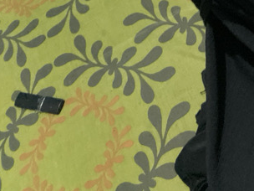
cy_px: -21
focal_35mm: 53
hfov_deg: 32.7
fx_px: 389
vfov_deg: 25.4
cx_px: 263
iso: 640
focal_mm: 2.71
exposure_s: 1/20
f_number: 2.2
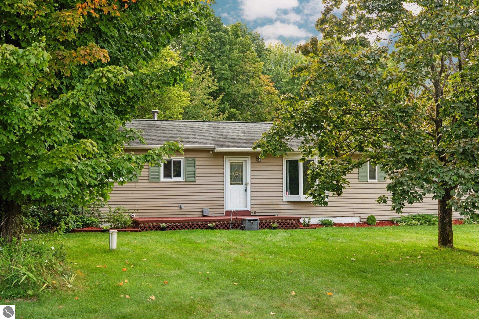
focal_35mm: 50
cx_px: 240
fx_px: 665
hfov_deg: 39.6
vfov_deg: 27.0
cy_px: 160
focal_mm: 50
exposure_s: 1/125
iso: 320
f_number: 4.5
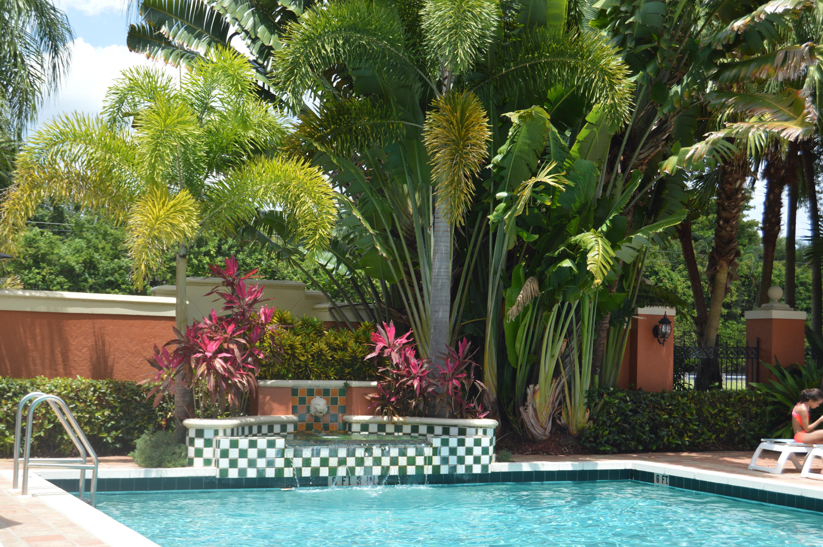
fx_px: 1302
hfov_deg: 35.1
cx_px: 412
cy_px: 274
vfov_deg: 23.7
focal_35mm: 57
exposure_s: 1/200
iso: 100
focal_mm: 38
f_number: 7.1
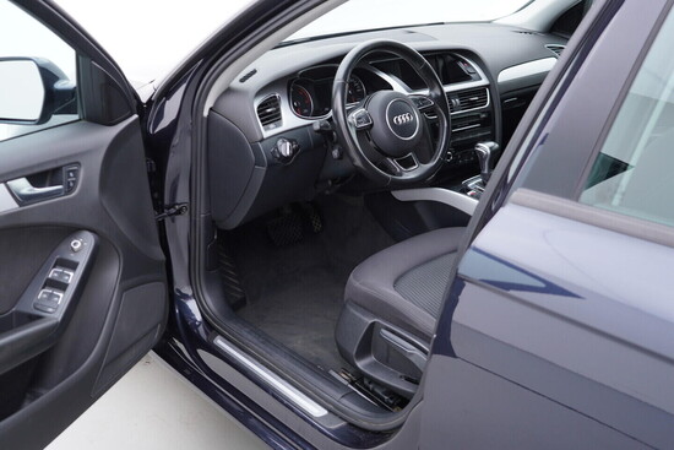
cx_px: 337
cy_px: 225
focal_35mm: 36
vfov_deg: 36.9
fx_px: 674
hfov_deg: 53.1
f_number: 2.8
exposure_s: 1/40
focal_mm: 24
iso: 160
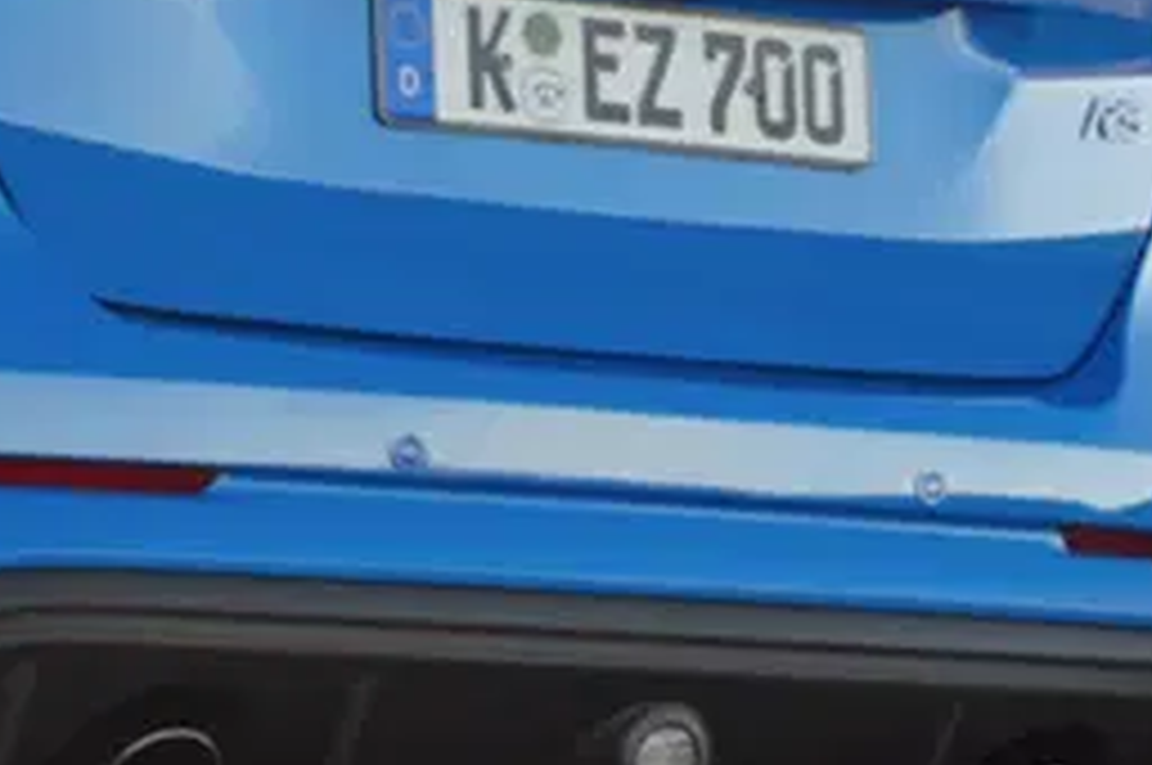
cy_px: 137
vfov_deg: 5.8
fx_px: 7478
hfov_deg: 8.7
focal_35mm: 234
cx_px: -218
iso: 100
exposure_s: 1/30
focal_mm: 50
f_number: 10
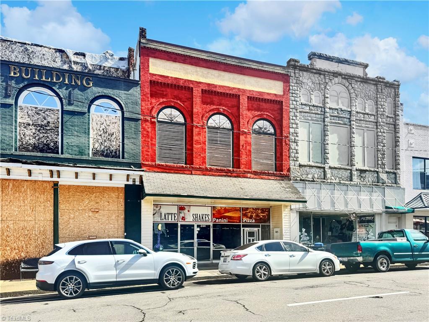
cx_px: 214
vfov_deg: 56.8
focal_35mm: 24
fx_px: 297
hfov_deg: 71.6
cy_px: 161
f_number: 1.78
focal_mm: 6.76
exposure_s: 1/3802
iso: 80
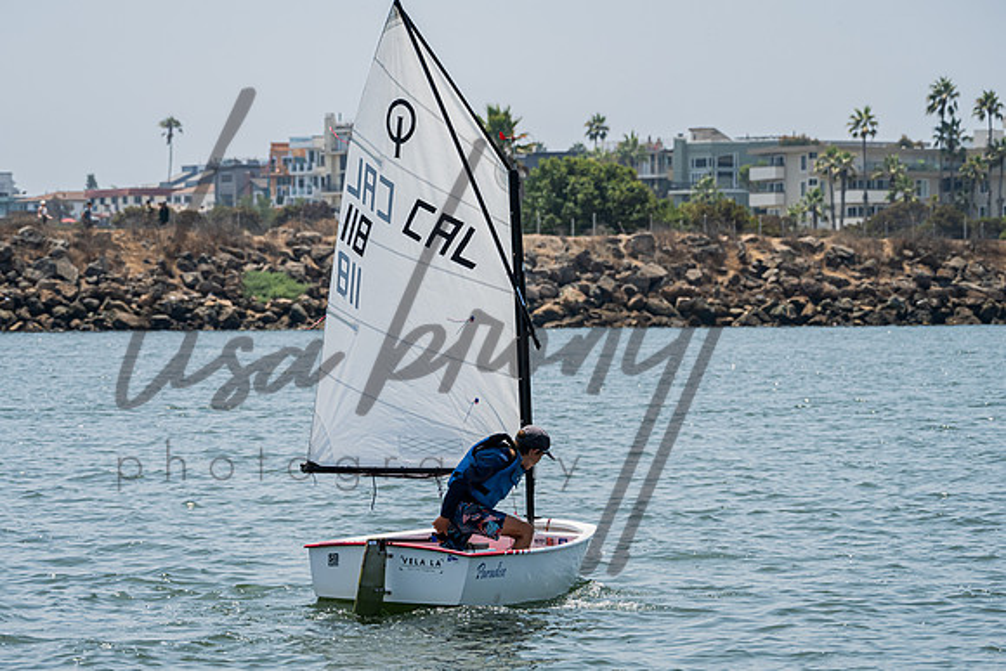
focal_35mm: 157
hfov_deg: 13.1
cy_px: 400
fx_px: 4383
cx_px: 468
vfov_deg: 8.8
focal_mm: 125
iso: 320
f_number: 6.7
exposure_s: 1/1600
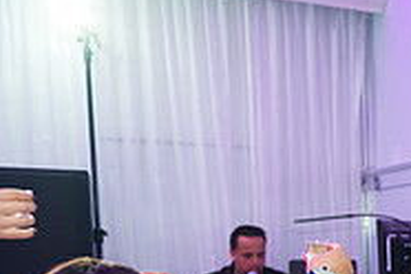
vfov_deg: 17.2
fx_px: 856
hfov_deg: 21.8
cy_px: 346
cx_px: 639
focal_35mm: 75
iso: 800
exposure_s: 1/125
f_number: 3.2
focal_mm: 24
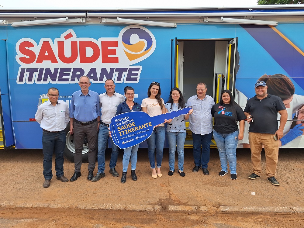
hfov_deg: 73.9
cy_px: 114
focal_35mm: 23
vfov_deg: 58.9
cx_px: 152
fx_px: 202
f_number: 1.8
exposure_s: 1/1969
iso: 40
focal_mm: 5.54
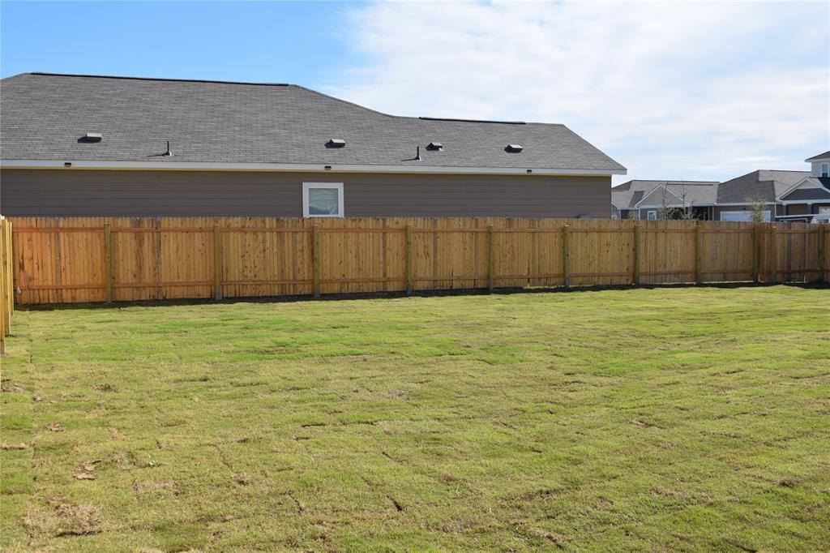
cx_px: 415
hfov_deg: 51.3
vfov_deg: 35.5
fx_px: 864
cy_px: 276
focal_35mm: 38
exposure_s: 1/400
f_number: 10
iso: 200
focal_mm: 25
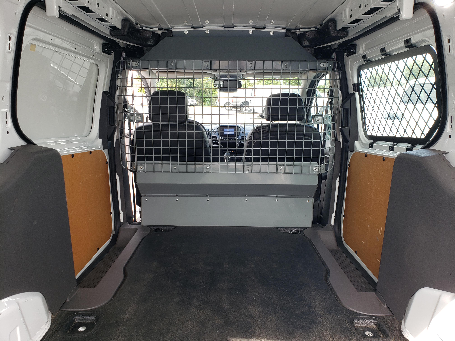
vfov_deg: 53.1
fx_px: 342
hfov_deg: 67.3
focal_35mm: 26
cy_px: 170
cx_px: 228
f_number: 2.4
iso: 50
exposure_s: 1/120
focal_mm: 4.3
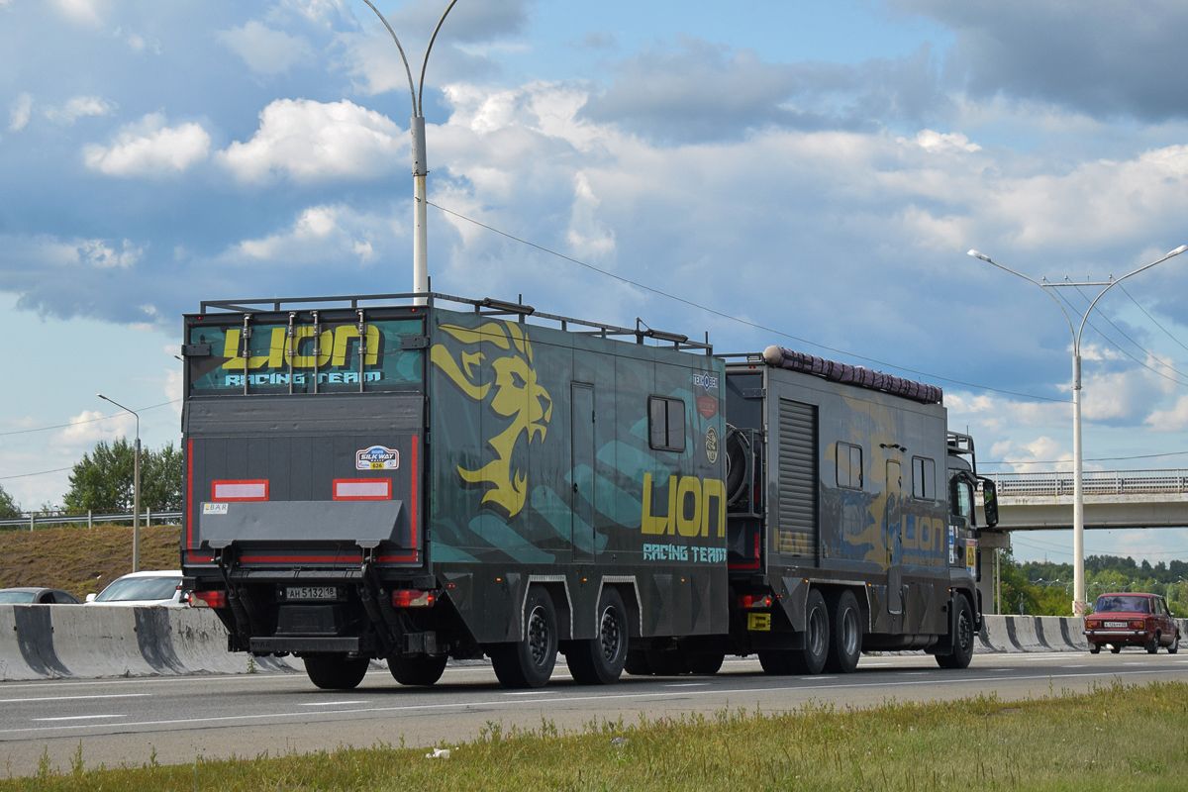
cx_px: 594
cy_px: 396
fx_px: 2722
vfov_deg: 16.6
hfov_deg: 24.6
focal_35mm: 82
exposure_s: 1/1000
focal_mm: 55
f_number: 6.3
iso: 400
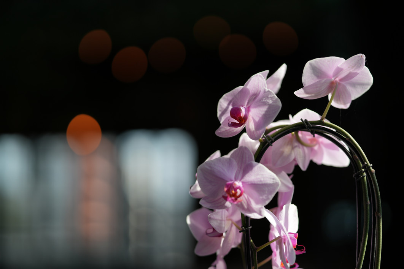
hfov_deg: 23.9
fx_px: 954
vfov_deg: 16.1
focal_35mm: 85
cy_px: 134
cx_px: 202
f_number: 1.4
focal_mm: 85
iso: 100
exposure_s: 1/2000
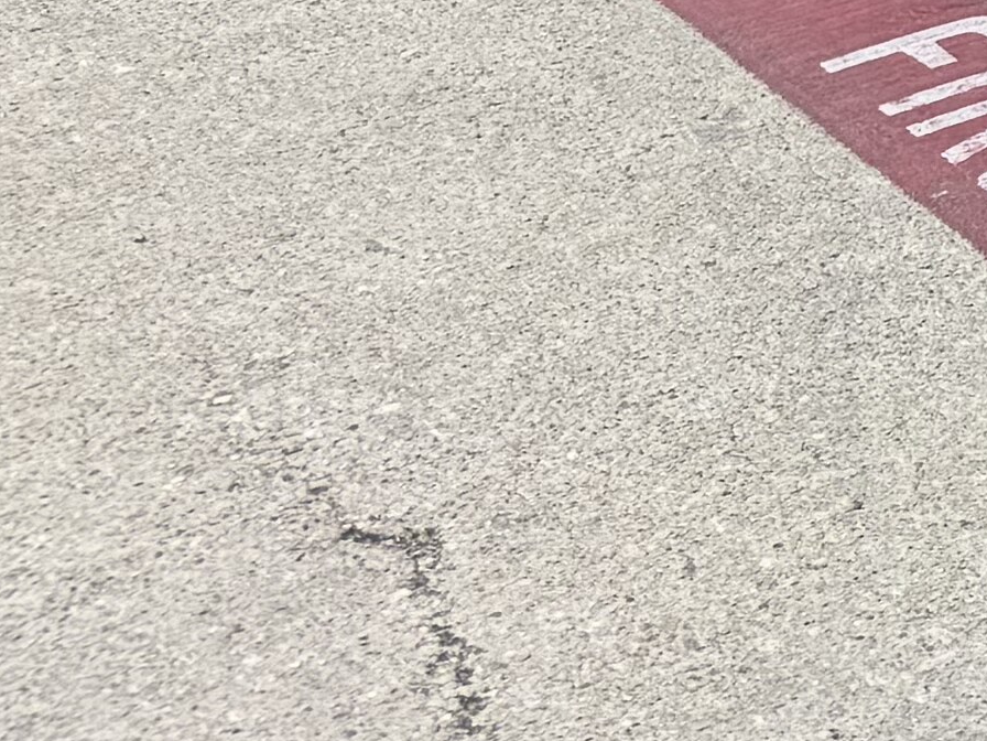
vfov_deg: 8.8
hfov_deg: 9.8
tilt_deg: -10.8
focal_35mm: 153
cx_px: 2984
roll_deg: +0.3
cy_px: -1049
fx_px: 4362
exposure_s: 1/1261
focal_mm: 6.76
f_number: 1.78
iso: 80
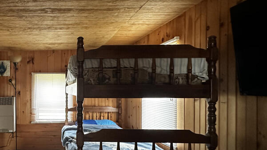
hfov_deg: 65.4
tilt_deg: +0.2
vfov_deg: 44.1
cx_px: 53
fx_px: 184
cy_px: 91
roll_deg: -0.7
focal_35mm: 26
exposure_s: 1/60
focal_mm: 2.22
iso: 500
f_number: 2.2
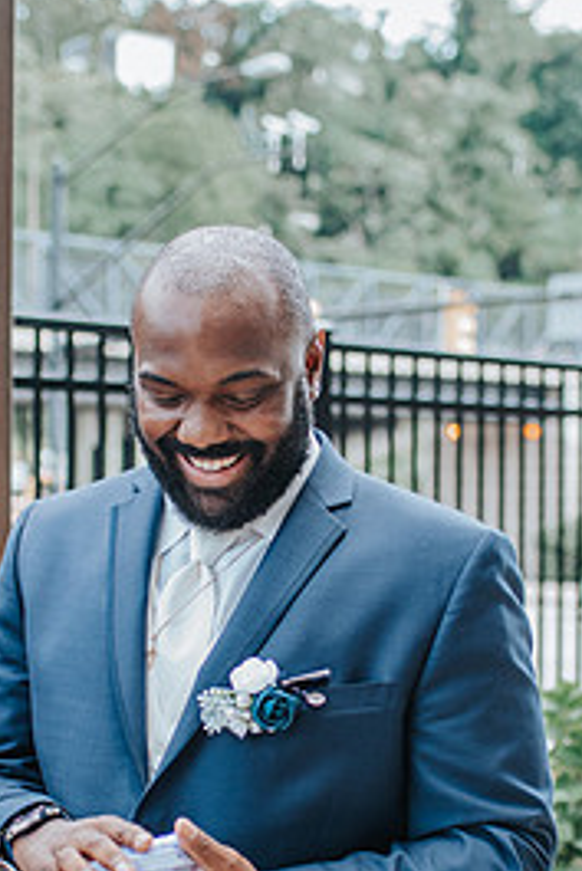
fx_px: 2155
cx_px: 257
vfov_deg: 22.7
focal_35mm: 89
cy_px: 611
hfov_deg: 15.4
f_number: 2.2
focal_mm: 35
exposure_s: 1/800
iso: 500
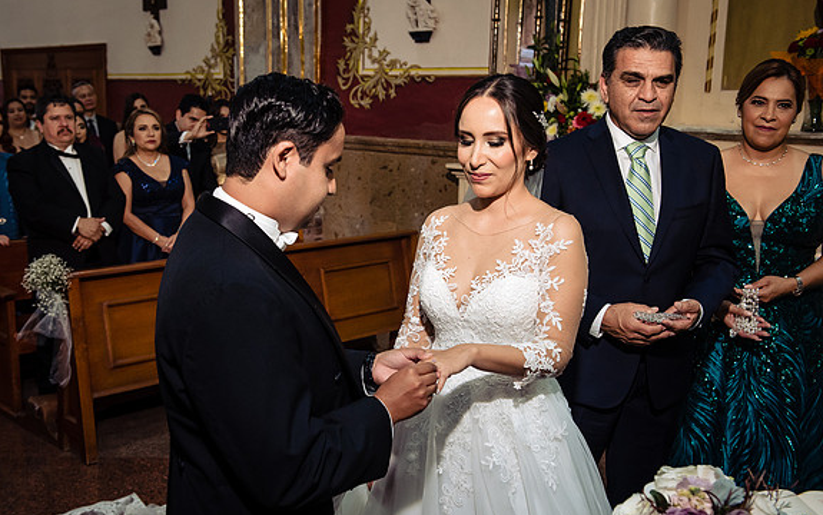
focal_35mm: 41
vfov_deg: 31.3
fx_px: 920
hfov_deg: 48.1
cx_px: 374
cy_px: 270
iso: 2000
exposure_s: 1/100
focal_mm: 36
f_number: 4.5
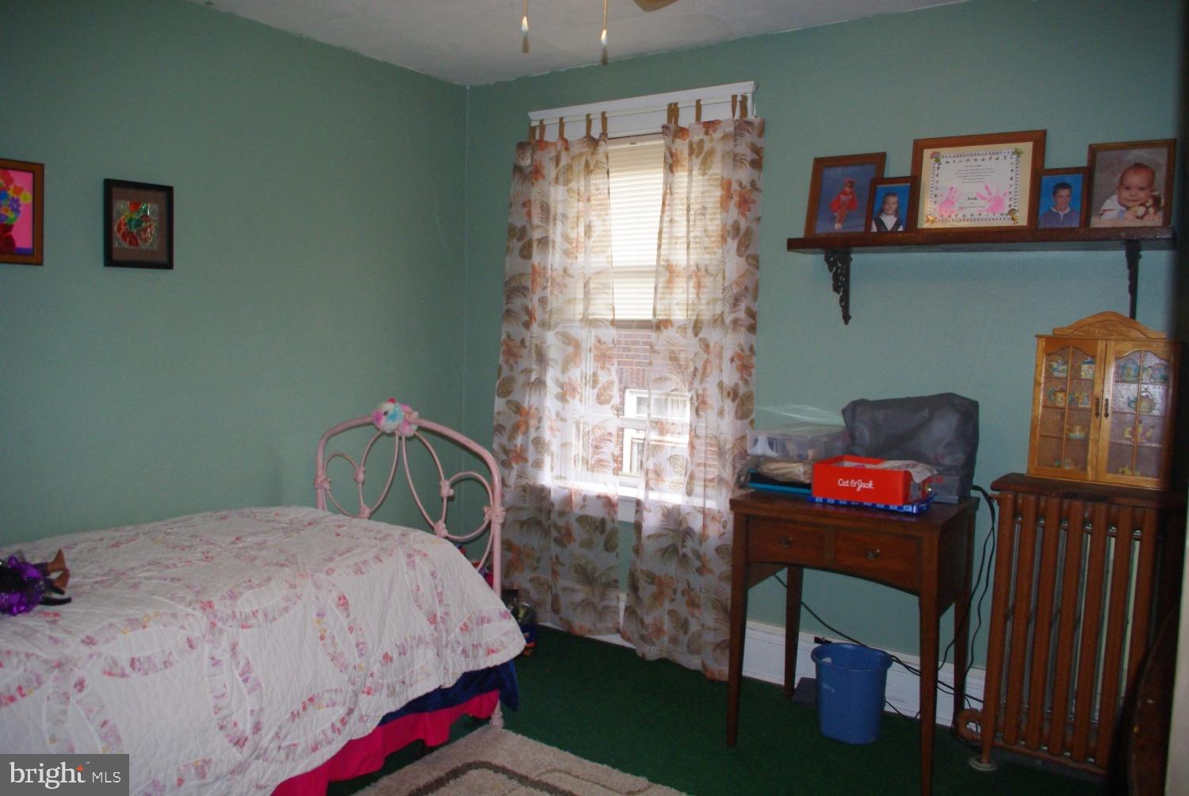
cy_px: 398
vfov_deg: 48.0
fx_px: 893
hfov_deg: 67.3
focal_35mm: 27
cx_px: 594
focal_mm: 18
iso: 800
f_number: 4
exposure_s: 1/45
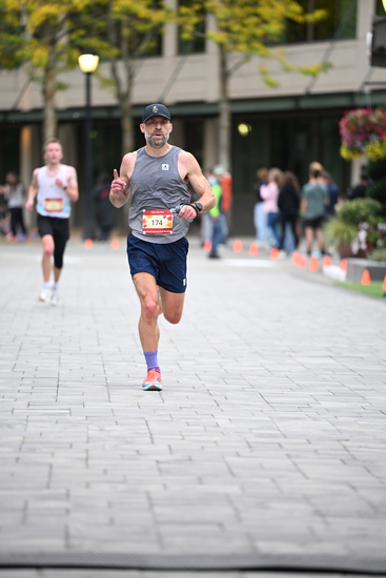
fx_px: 3214
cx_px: 193
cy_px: 289
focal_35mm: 200
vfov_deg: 10.3
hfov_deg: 6.9
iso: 1600
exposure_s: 1/1250
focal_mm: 200
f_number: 2.8
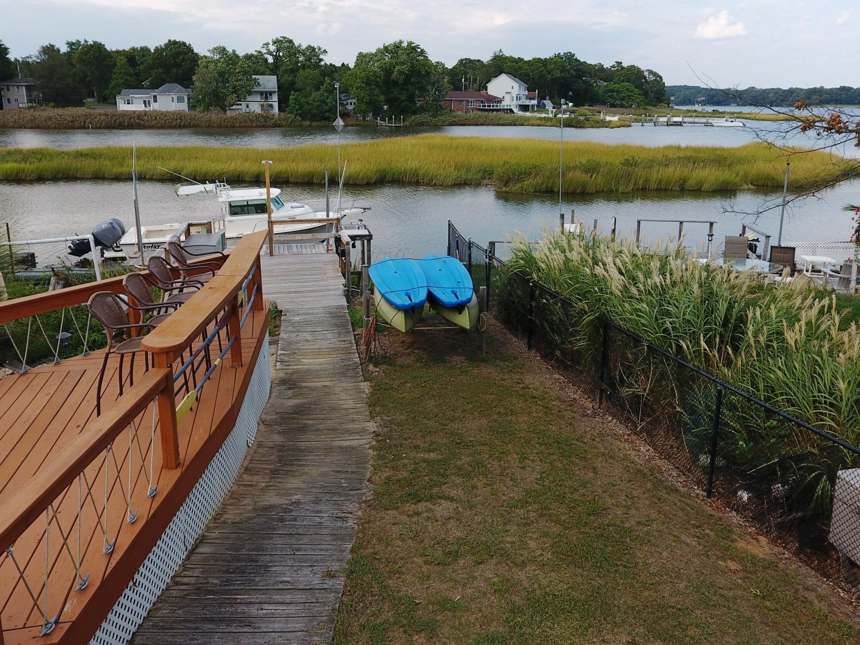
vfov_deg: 51.1
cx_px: 425
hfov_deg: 65.3
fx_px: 671
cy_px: 265
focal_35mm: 27
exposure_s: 1/401
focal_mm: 3.61
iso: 100
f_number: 2.8
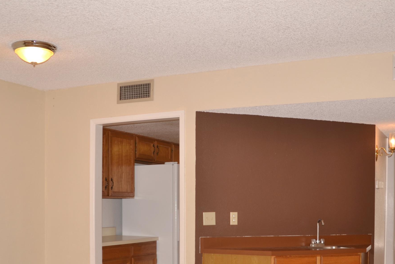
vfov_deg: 26.0
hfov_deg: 38.9
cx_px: 194
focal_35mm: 51
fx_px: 559
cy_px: 208
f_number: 3.5
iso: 100
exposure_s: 1/60
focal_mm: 20
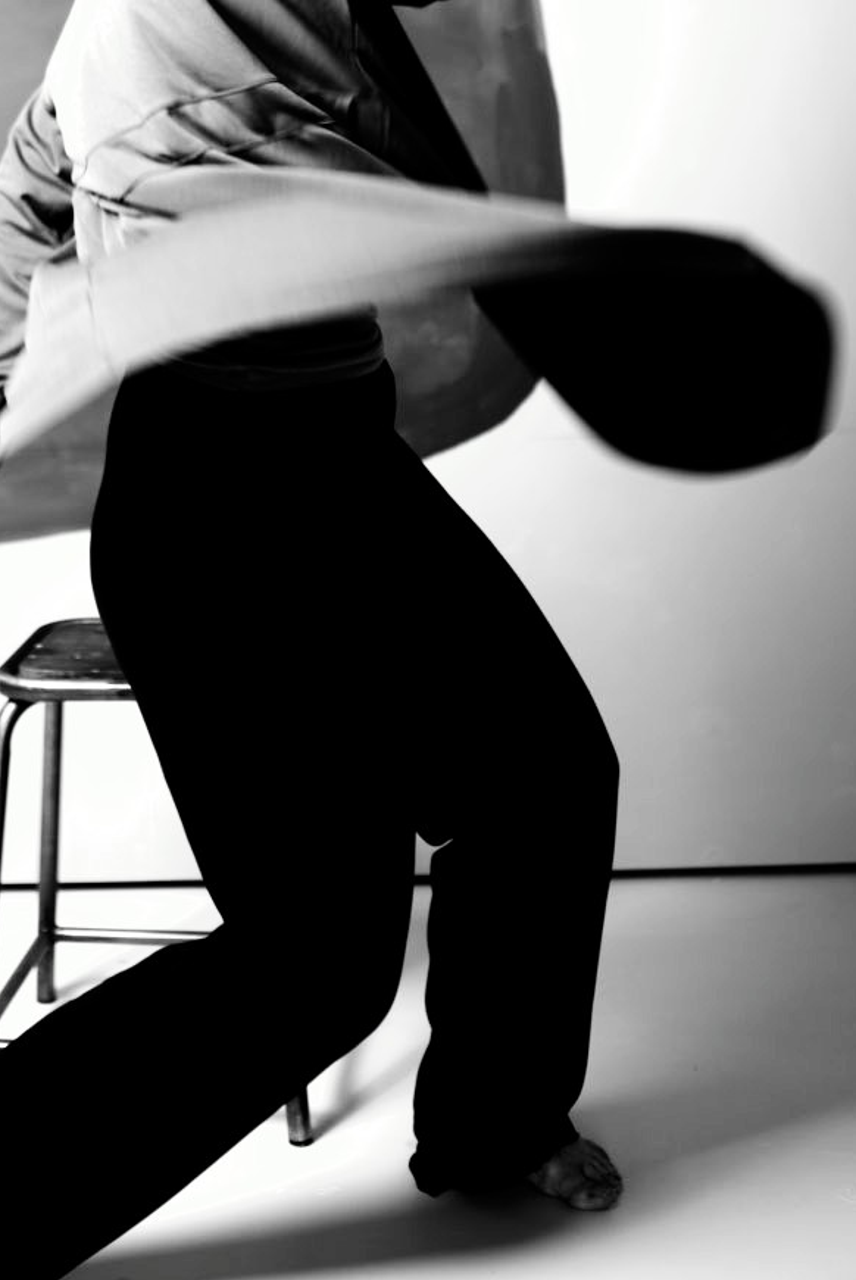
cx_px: 153
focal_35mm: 65
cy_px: 212
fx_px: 2313
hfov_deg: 20.7
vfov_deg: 30.0
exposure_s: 1/80
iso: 100
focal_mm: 35
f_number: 1.4
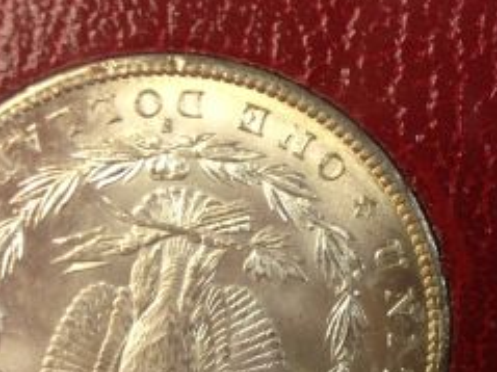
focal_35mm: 83
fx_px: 1191
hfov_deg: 22.6
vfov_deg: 17.7
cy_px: 220
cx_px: 507
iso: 64
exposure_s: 1/20
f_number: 2.4
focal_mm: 4.13
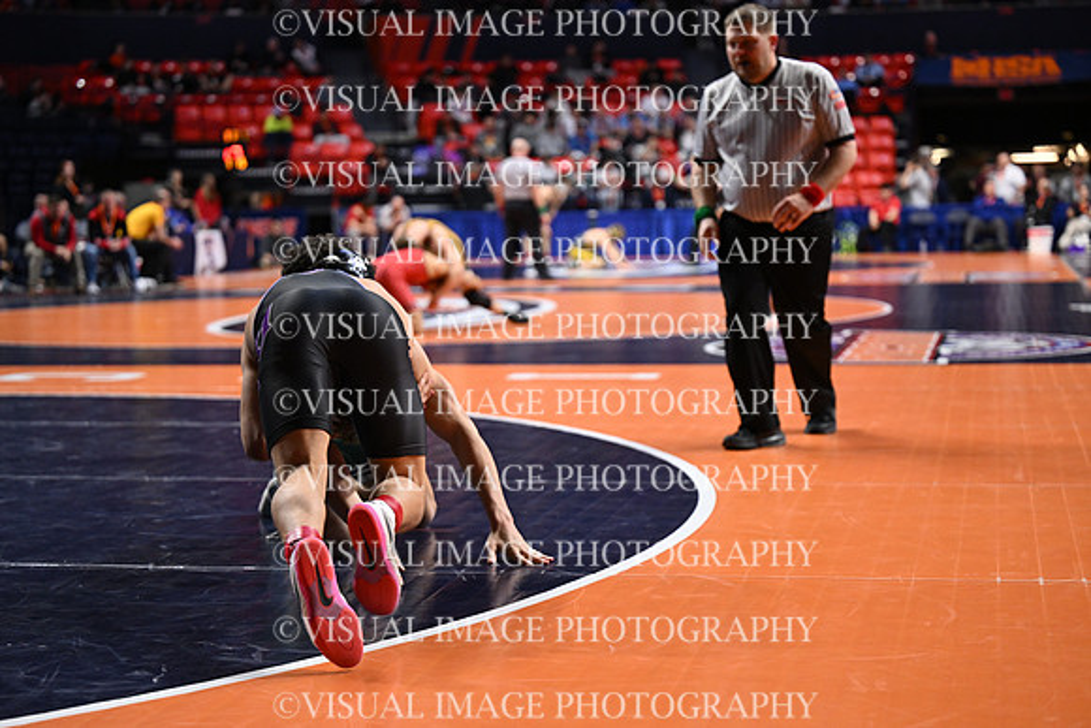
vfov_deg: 18.9
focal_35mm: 72
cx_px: 546
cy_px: 364
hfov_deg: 28.1
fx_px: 2182
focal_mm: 72
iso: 2200
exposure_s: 1/1000
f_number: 2.8
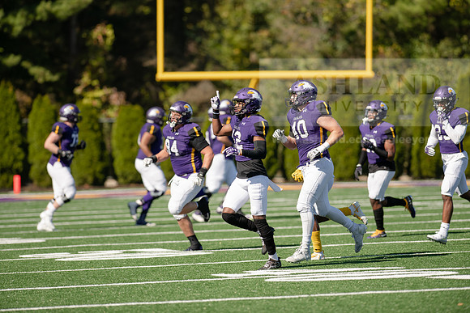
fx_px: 3917
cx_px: 235
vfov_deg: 4.6
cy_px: 156
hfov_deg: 6.9
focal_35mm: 300
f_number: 3.5
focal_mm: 300
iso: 160
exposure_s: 1/1600
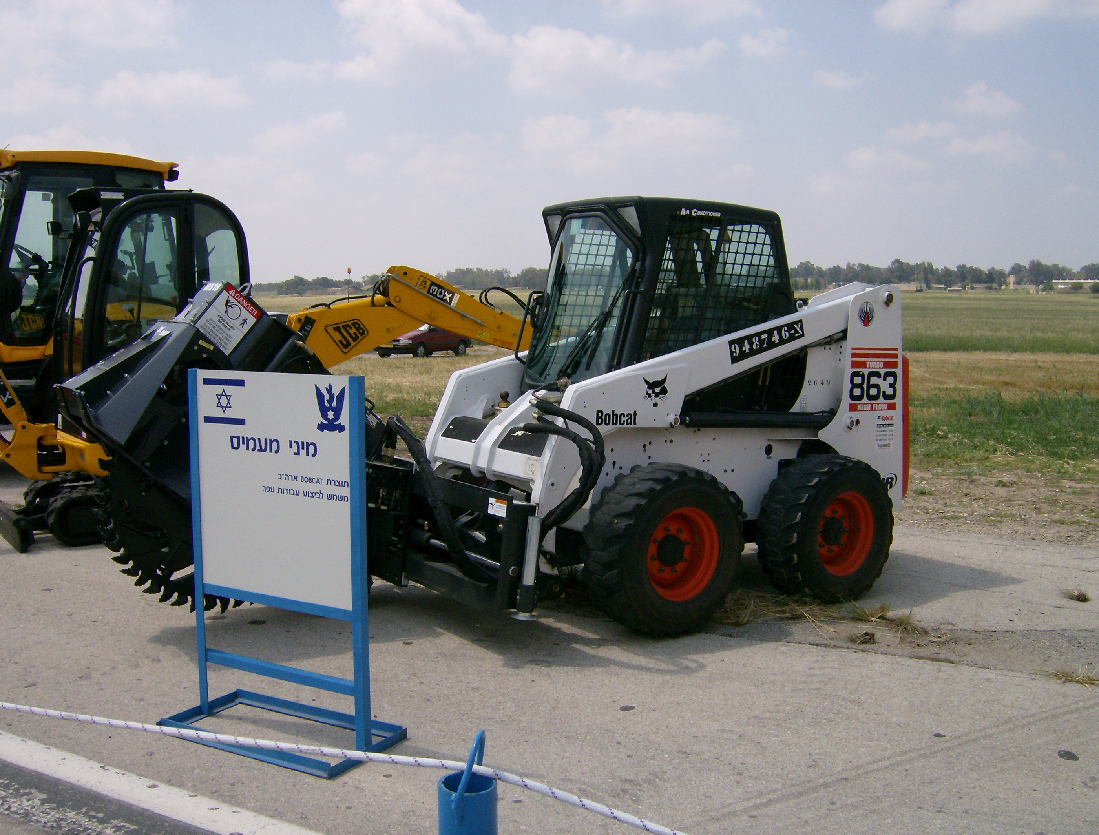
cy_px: 418
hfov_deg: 51.1
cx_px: 550
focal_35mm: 36
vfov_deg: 40.0
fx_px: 1148
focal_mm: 6
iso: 100
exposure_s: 1/1190
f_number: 4.7
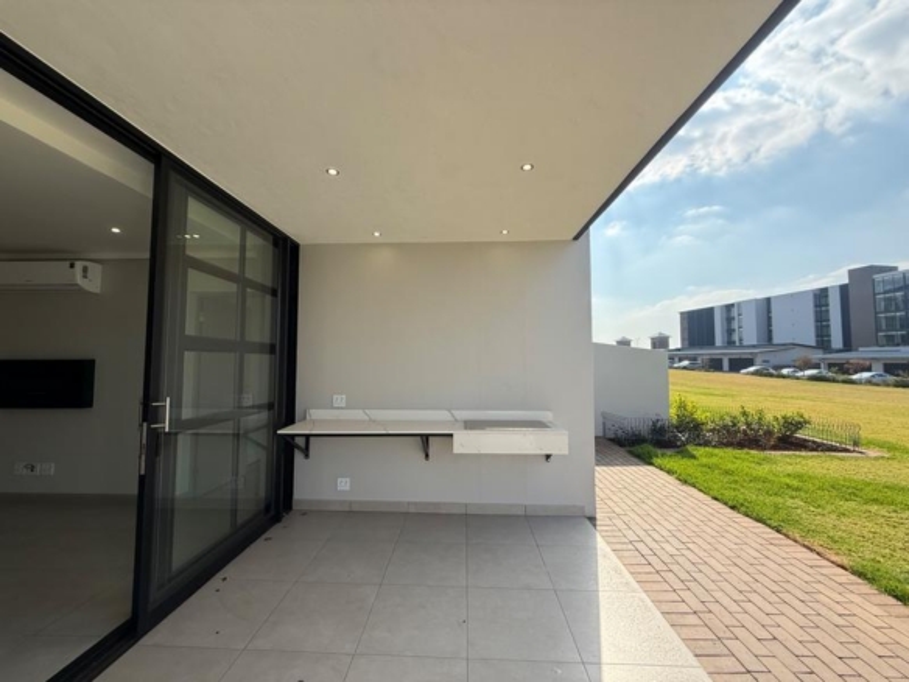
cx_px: 454
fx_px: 368
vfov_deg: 85.7
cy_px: 341
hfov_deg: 102.1
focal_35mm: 14
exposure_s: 1/1087
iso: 64
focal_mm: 2.22
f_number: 2.2
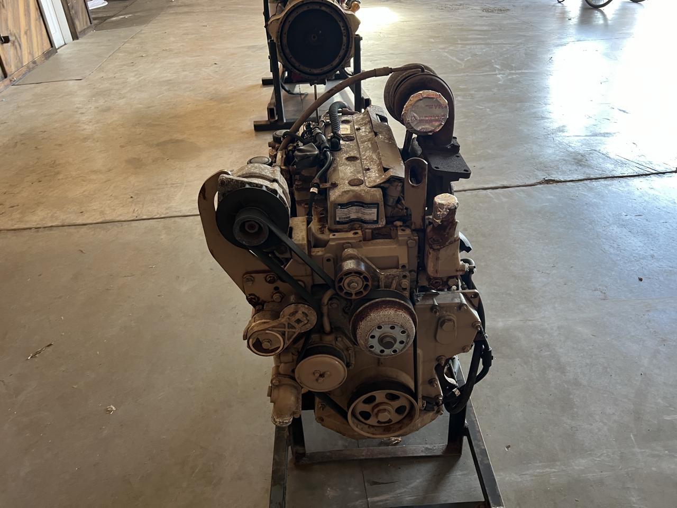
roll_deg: -1.0
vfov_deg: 53.1
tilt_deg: -37.2
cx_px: 338
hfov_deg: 67.3
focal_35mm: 26
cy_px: 254
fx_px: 508
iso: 125
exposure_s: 1/69
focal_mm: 5.7
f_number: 1.5
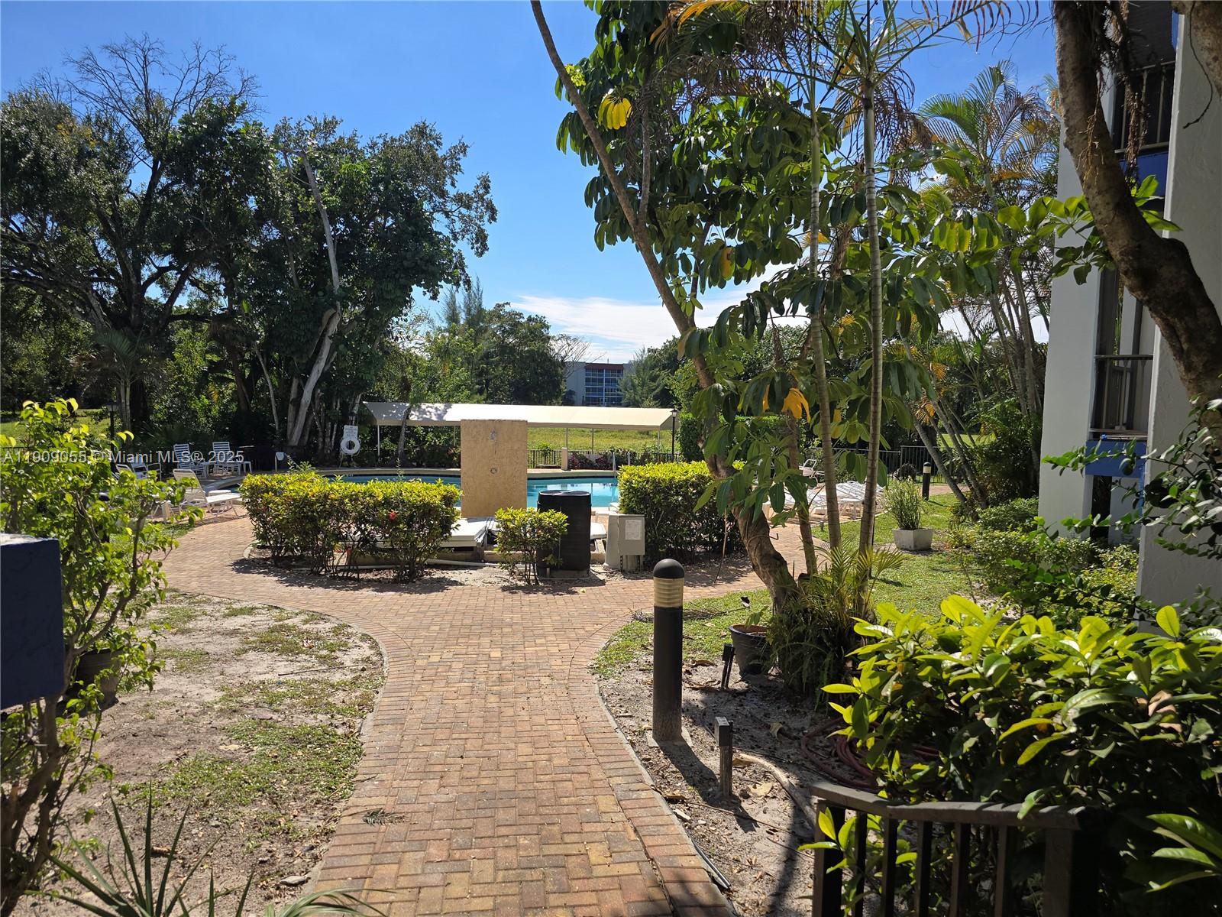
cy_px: 458
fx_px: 812
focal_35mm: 23
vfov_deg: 58.9
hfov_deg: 73.9
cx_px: 611
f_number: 1.7
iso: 12
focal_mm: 6.3
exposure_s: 1/887
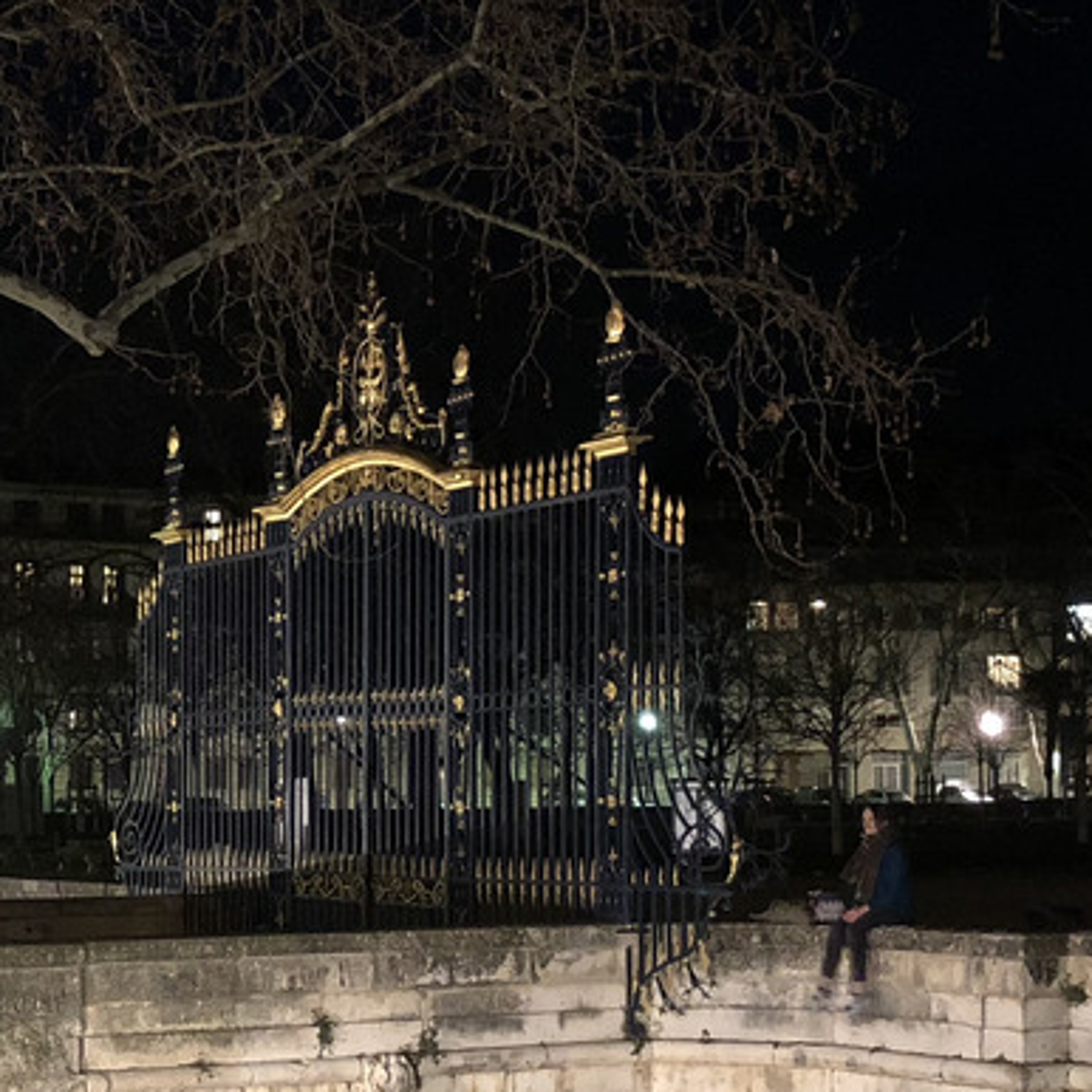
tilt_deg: +0.2
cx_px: 331
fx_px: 2748
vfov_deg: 22.2
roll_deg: +1.0
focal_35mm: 77
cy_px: 837
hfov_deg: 22.3
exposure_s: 1/4
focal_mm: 4
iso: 160
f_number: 1.8
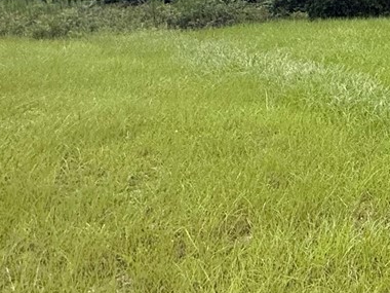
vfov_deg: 22.3
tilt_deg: +5.0
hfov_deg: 22.3
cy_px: -83
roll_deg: -0.9
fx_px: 665
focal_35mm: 59
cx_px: 673
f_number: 2.2
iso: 64
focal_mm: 2.22
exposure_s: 1/590
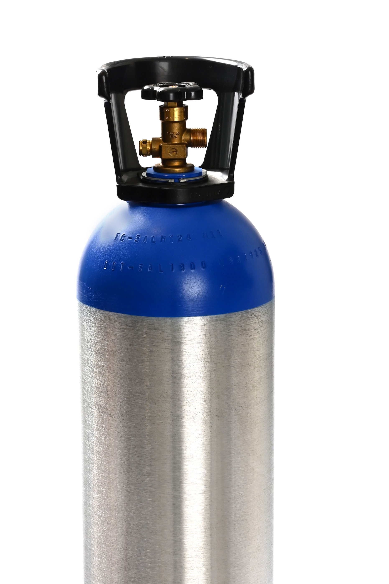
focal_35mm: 81
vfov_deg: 24.9
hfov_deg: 16.8
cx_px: 163
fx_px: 1313
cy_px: 413
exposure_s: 1/200
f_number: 14
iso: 320
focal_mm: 54
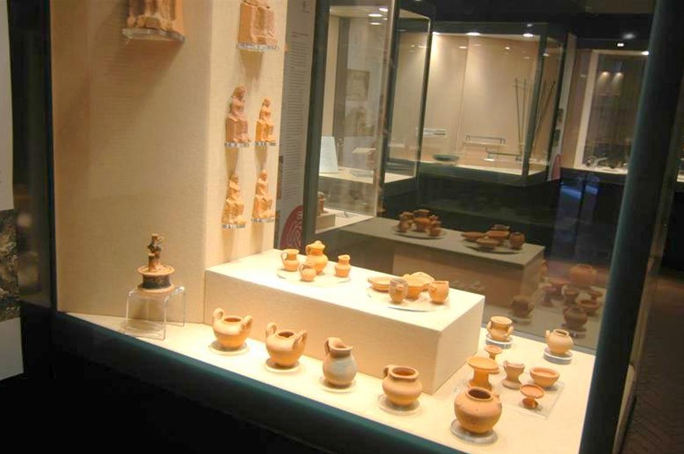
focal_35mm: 34
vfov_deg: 38.8
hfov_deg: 55.9
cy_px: 233
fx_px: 645
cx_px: 338
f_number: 4
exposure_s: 1/20
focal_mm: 22
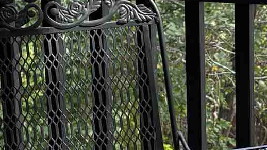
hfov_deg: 12.6
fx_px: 1189
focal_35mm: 168
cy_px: 134
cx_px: 277
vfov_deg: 7.2
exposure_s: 1/311
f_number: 1.6
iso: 64
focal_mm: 5.96
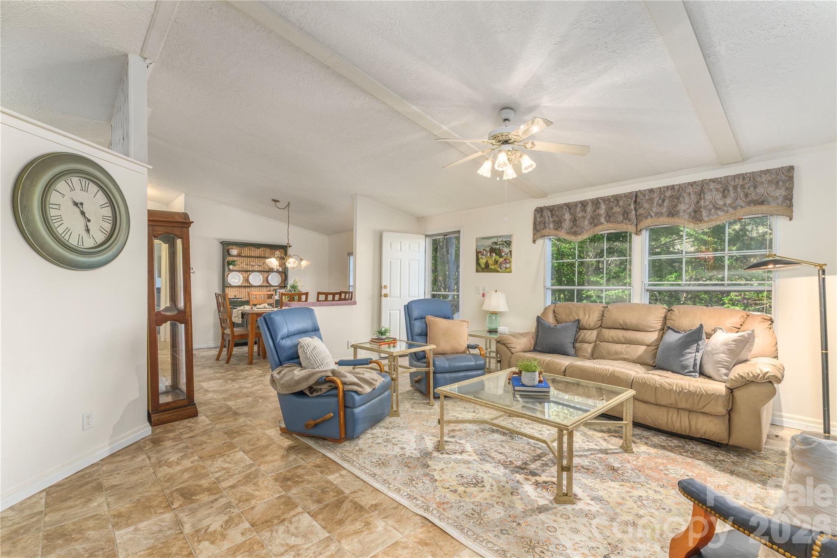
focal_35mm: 16
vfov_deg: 73.7
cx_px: 418
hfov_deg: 96.7
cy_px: 279
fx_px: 372
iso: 320
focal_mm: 16
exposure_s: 1/125
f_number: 8
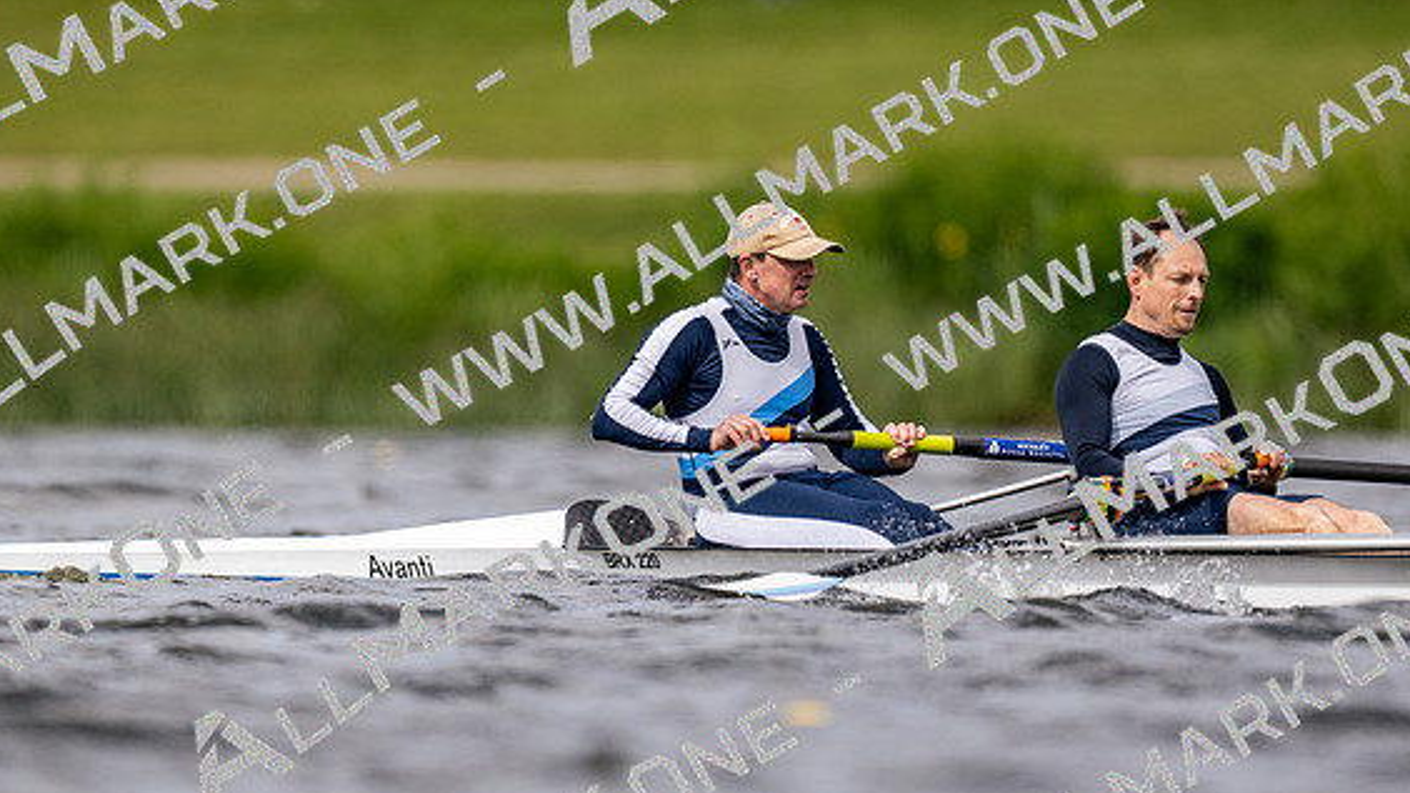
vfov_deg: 1.3
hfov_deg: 2.2
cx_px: 700
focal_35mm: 969
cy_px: 433
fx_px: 36222
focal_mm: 600
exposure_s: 1/2500
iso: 320
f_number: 4
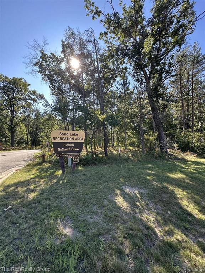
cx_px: 102
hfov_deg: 85.7
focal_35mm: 14
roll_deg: +0.2
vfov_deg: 102.1
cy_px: 136
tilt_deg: +1.8
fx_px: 111
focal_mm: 2.22
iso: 40
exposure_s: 1/276
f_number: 2.2
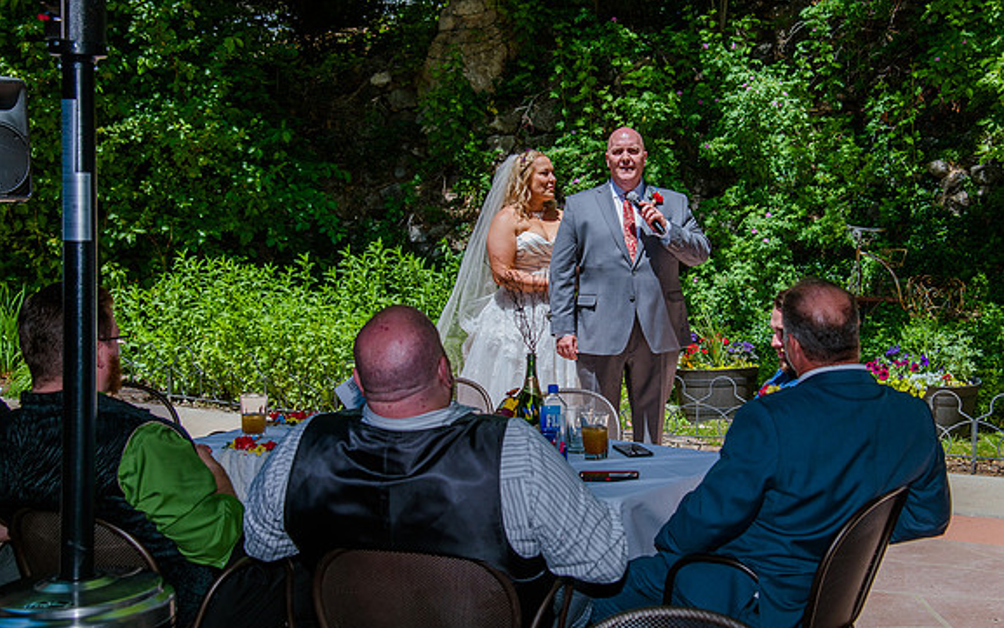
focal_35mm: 54
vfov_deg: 24.0
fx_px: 1478
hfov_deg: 37.4
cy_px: 258
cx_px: 575
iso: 250
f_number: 5.6
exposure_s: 1/1000
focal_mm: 46
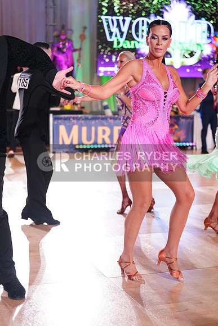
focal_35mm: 70
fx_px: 635
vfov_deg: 28.8
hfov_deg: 19.5
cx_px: 109
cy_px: 163
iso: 2000
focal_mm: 70
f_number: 2.8
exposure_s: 1/500
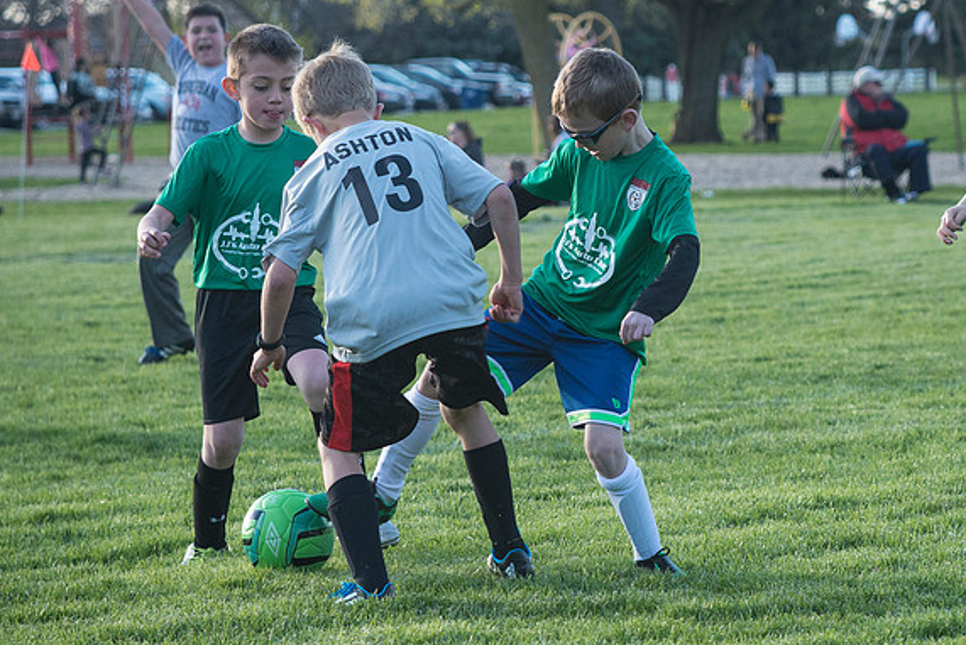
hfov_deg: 8.9
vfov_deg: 5.9
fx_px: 6227
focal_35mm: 232
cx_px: 659
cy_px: 319
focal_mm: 160
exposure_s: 1/800
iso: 1600
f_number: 7.1
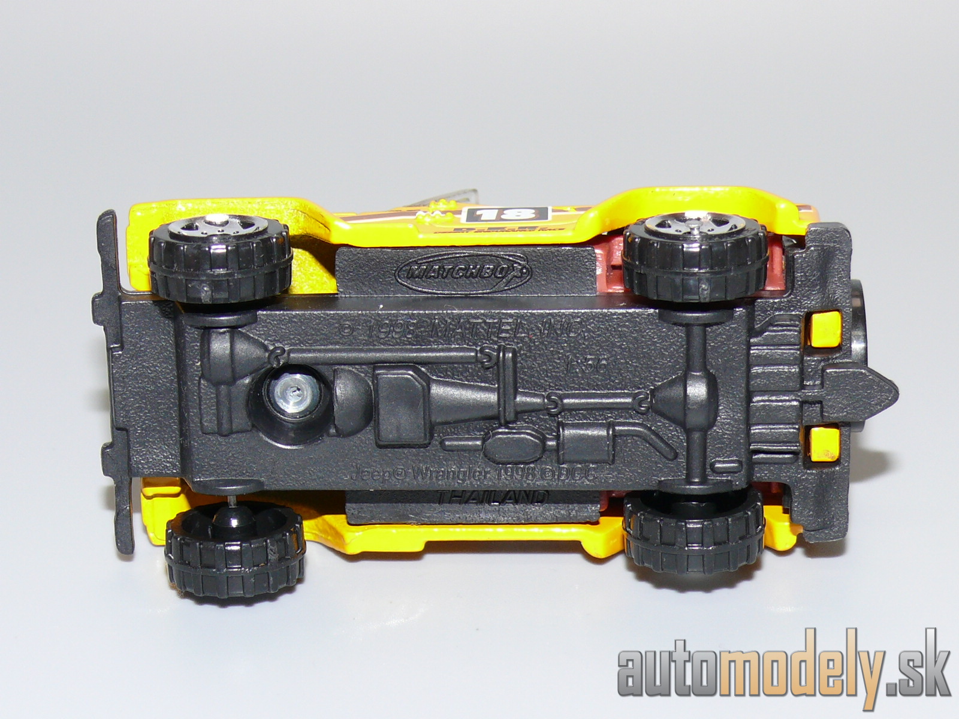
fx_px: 2992
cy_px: 360
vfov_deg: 13.7
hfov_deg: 18.2
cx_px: 480
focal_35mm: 108
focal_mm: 13.8
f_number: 4
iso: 100
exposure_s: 1/30
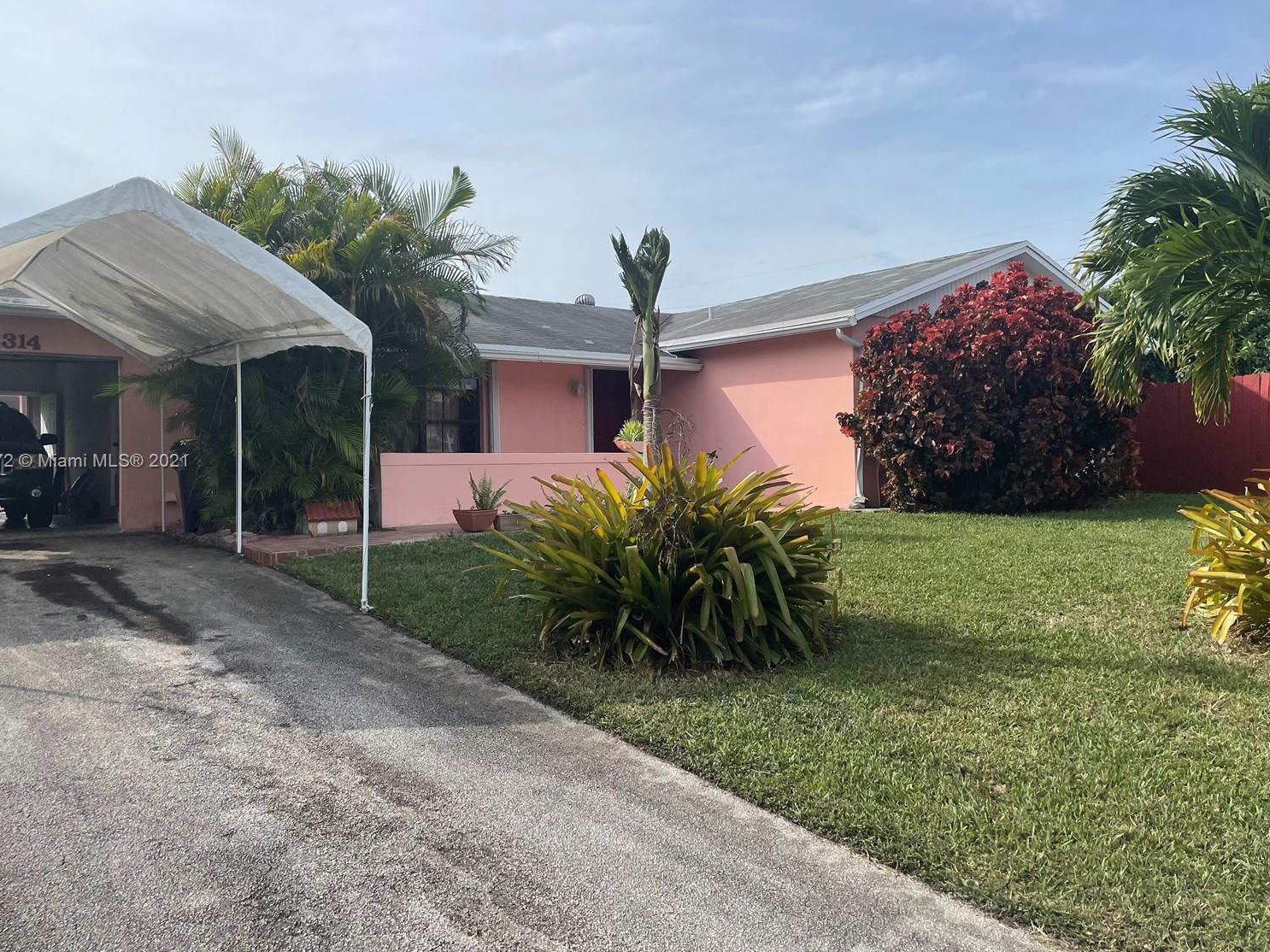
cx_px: 600
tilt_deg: +1.4
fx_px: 1027
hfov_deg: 63.4
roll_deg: +0.3
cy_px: 462
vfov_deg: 49.7
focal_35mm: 28
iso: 32
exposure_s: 1/4000
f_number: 1.6
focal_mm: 4.2
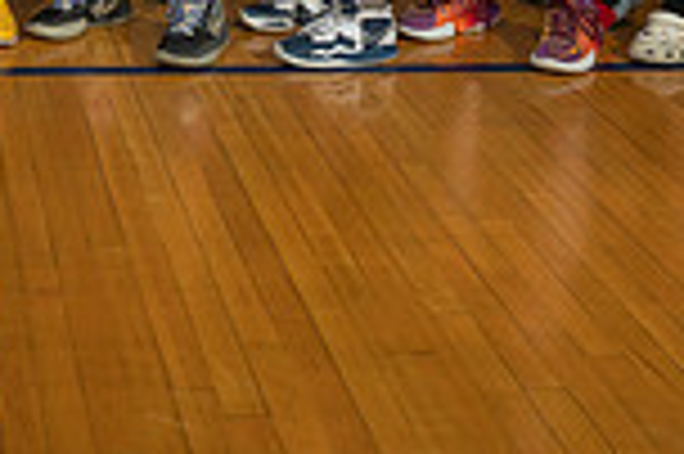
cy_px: -327
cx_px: -54
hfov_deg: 19.6
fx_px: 1898
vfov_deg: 12.6
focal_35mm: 100
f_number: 8
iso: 160
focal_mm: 24
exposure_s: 1/200
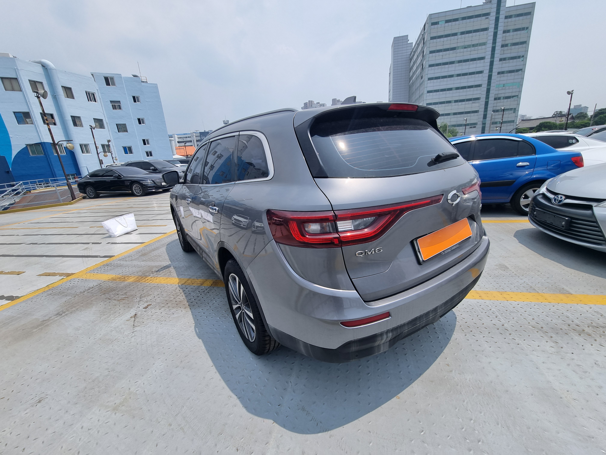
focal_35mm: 13
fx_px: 228
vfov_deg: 89.9
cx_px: 303
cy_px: 228
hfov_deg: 106.2
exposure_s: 1/2792
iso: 50
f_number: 2.2
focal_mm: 2.2
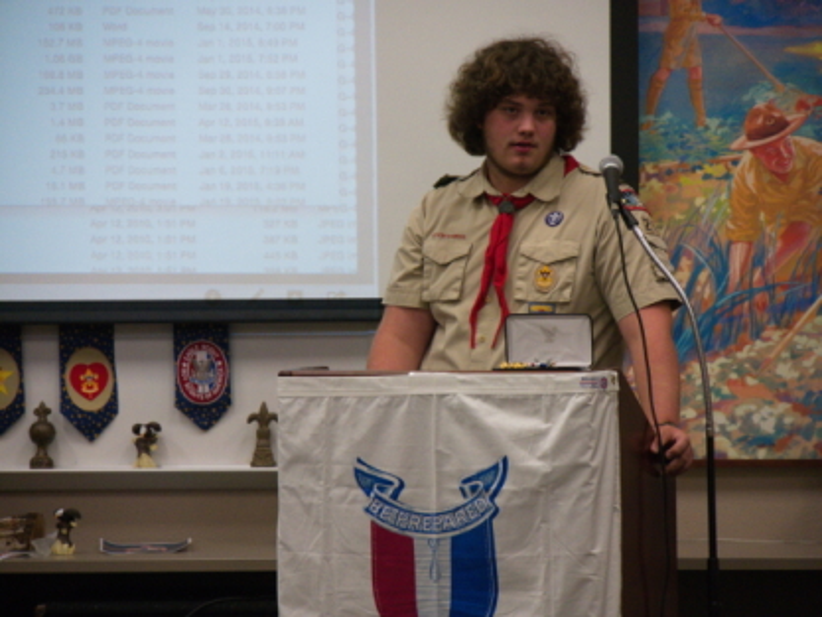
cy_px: 308
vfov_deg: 6.5
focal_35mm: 230
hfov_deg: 8.6
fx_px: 5463
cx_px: 411
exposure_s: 1/200
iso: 3200
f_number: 5.5
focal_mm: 115
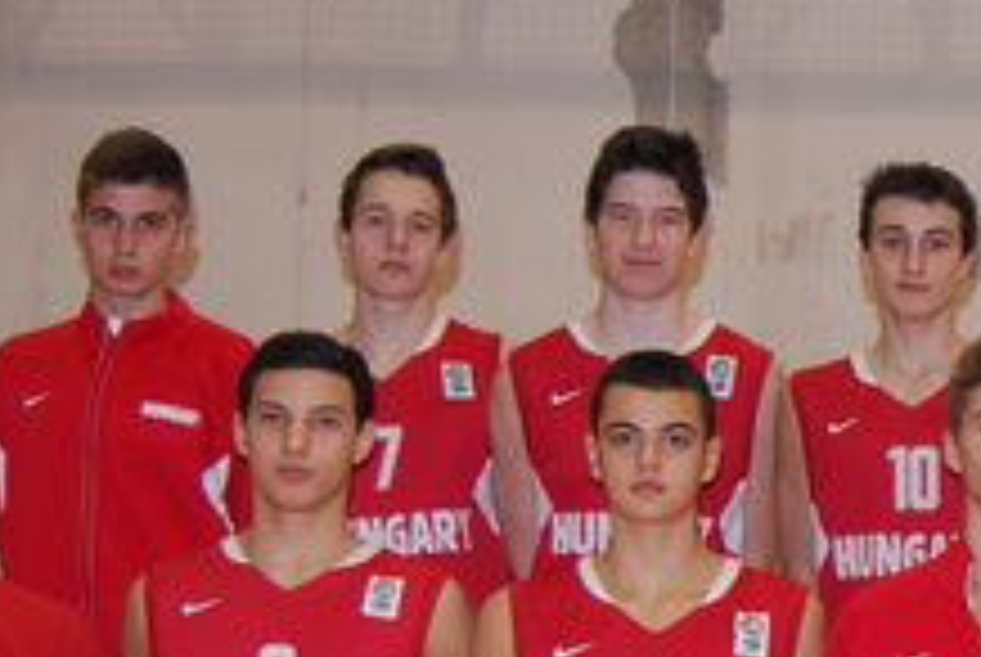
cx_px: 1220
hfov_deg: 16.3
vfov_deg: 11.4
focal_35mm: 120
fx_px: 3274
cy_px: 513
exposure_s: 1/60
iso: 200
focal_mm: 22
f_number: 3.8
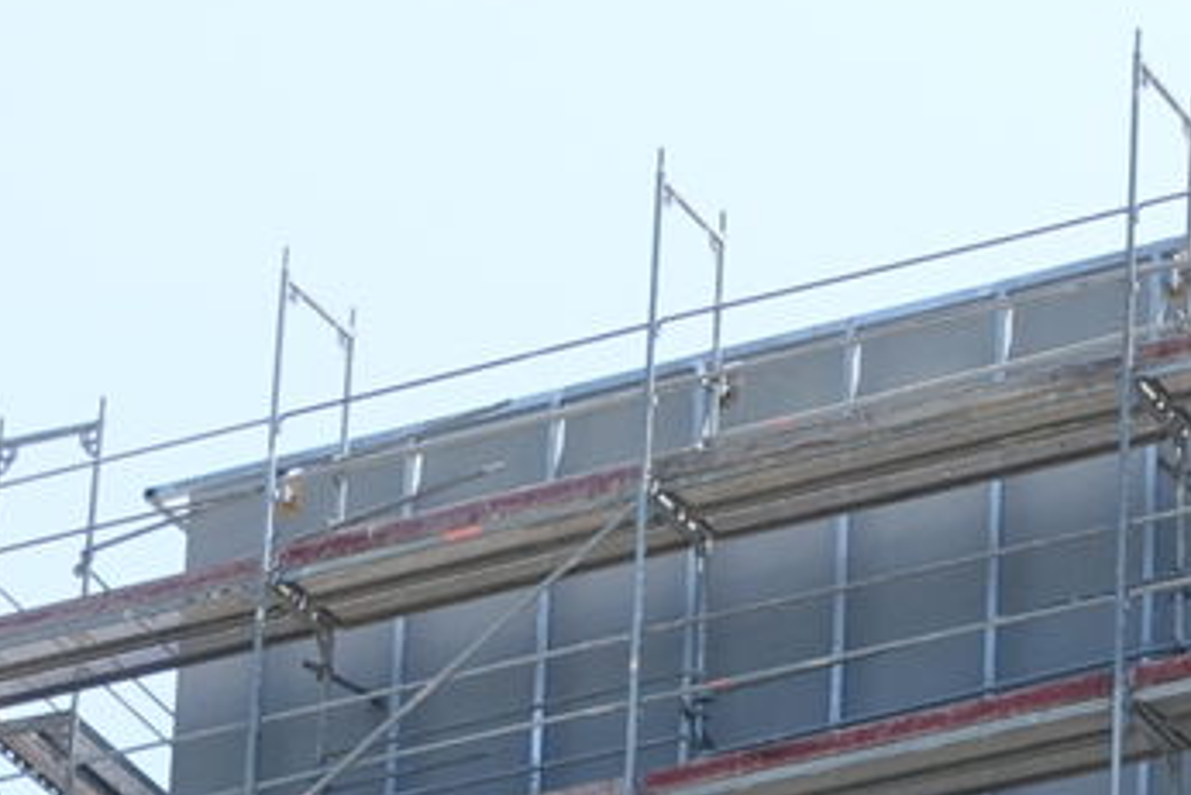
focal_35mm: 222
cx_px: 1308
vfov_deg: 5.9
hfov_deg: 9.2
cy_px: 2072
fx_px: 7347
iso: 125
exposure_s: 1/200
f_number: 5.6
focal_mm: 14.5
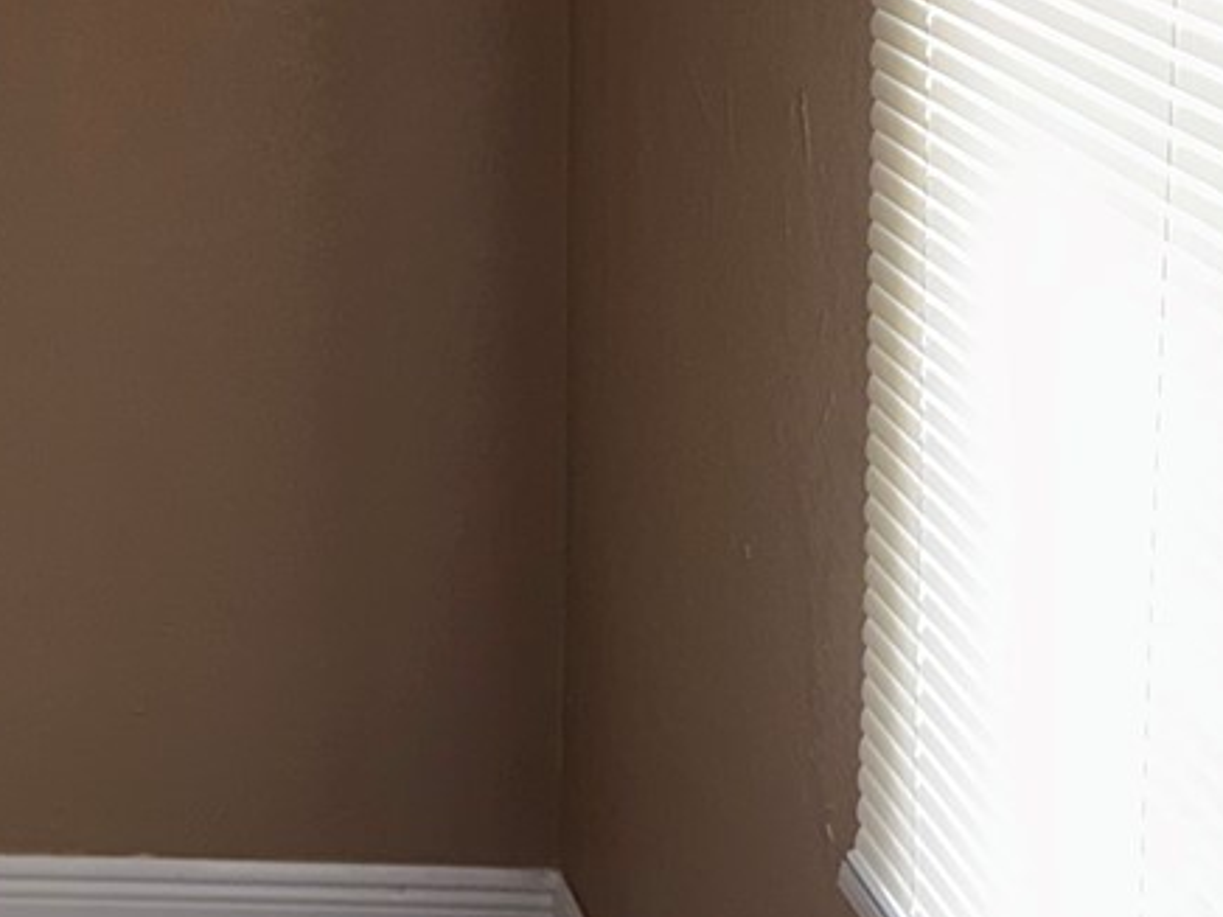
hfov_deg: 21.0
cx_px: -174
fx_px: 3109
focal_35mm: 88
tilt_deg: -1.7
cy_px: -544
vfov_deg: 15.2
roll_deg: -1.8
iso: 100
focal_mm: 6.76
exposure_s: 1/39
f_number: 1.78
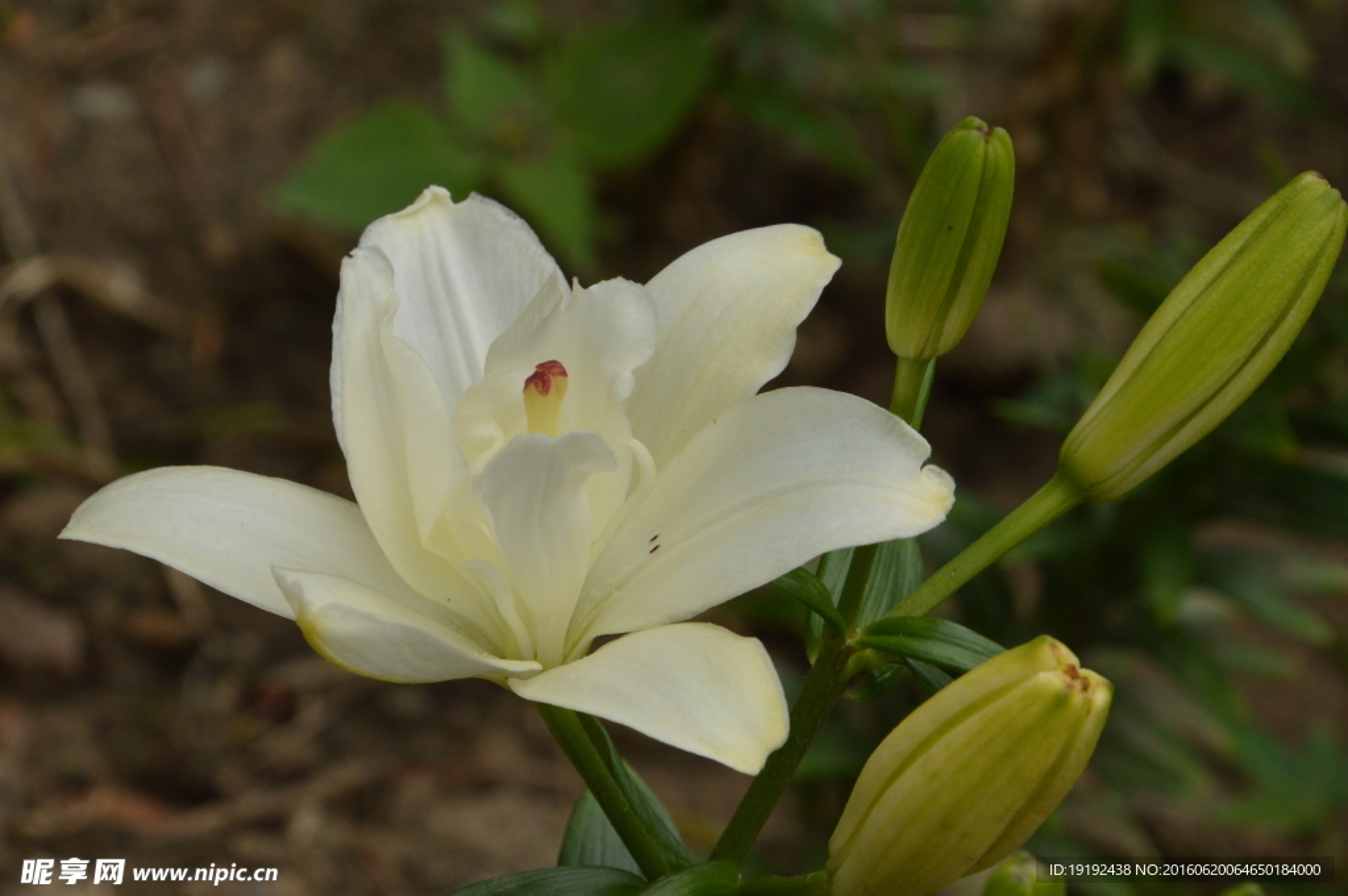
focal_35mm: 420
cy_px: 448
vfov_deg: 3.3
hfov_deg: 4.9
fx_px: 15714
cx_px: 674
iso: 640
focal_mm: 280
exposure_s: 1/250
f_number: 18
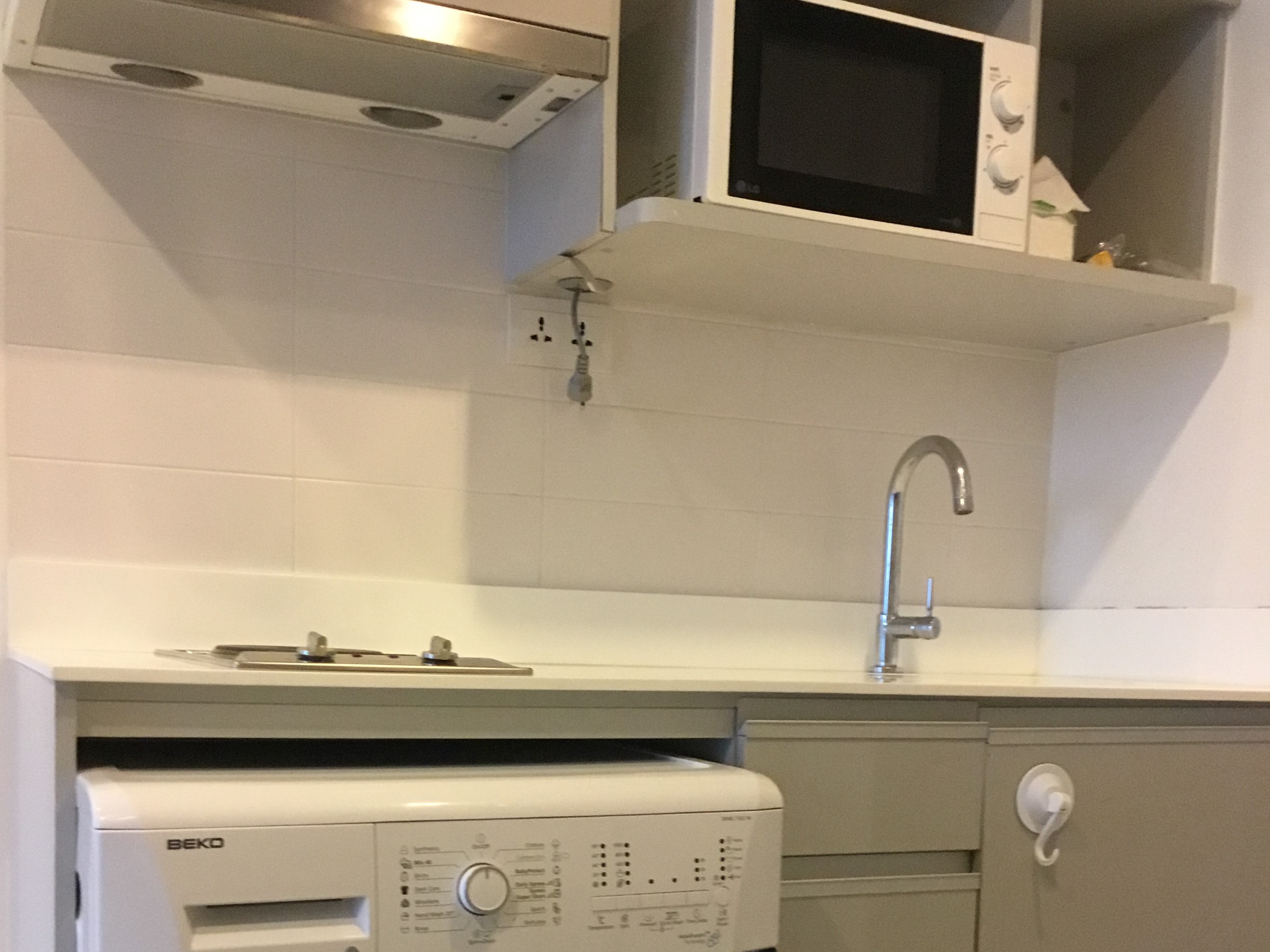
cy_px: 476
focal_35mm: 31
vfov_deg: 45.4
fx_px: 1137
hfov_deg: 58.4
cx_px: 635
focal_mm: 3.3
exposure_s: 1/25
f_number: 2.4
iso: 200
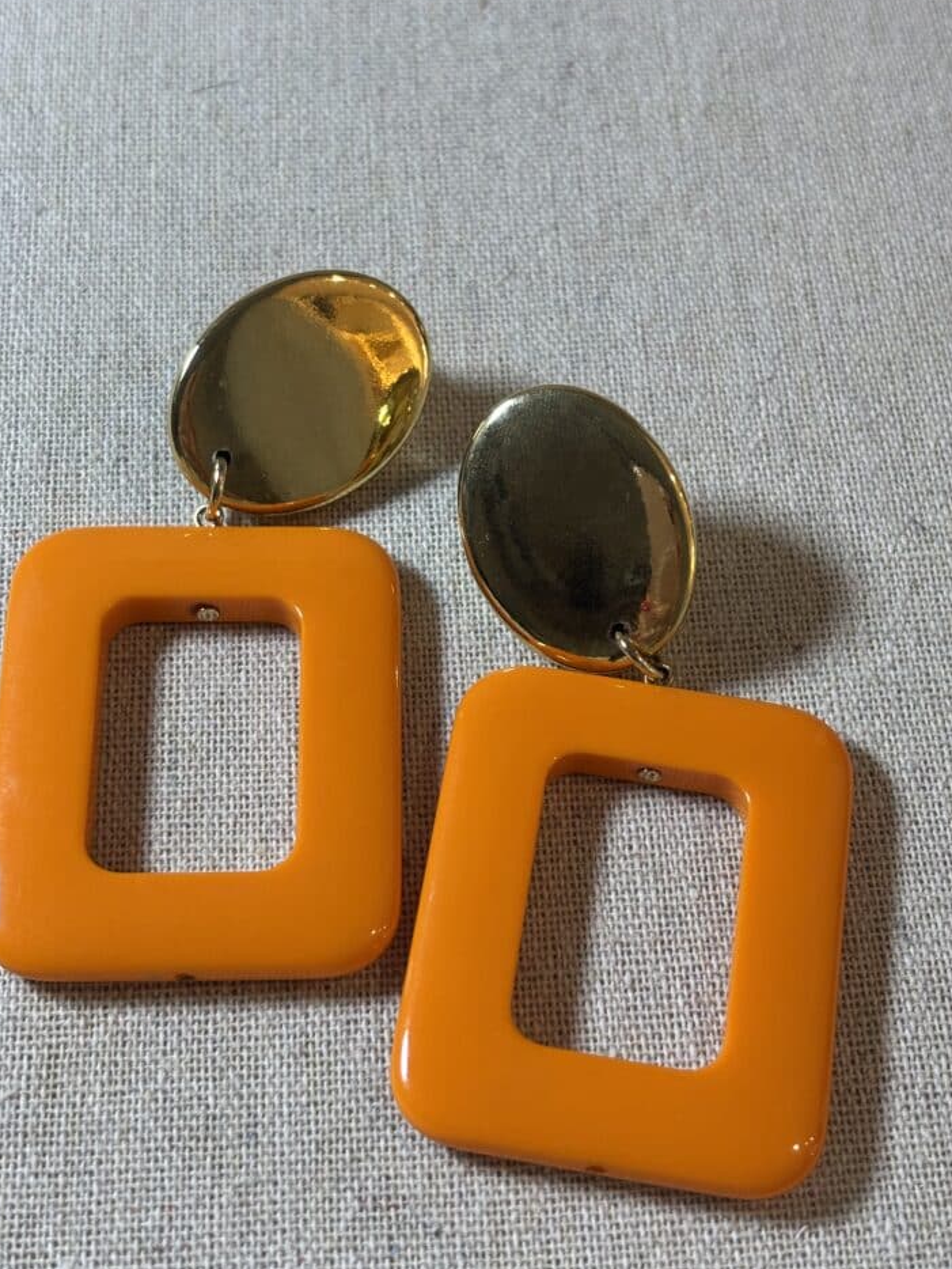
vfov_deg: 33.8
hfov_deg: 25.7
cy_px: 633
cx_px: 456
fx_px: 2089
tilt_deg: -59.1
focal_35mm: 57
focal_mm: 5.96
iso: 50
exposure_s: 1/100
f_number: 1.6
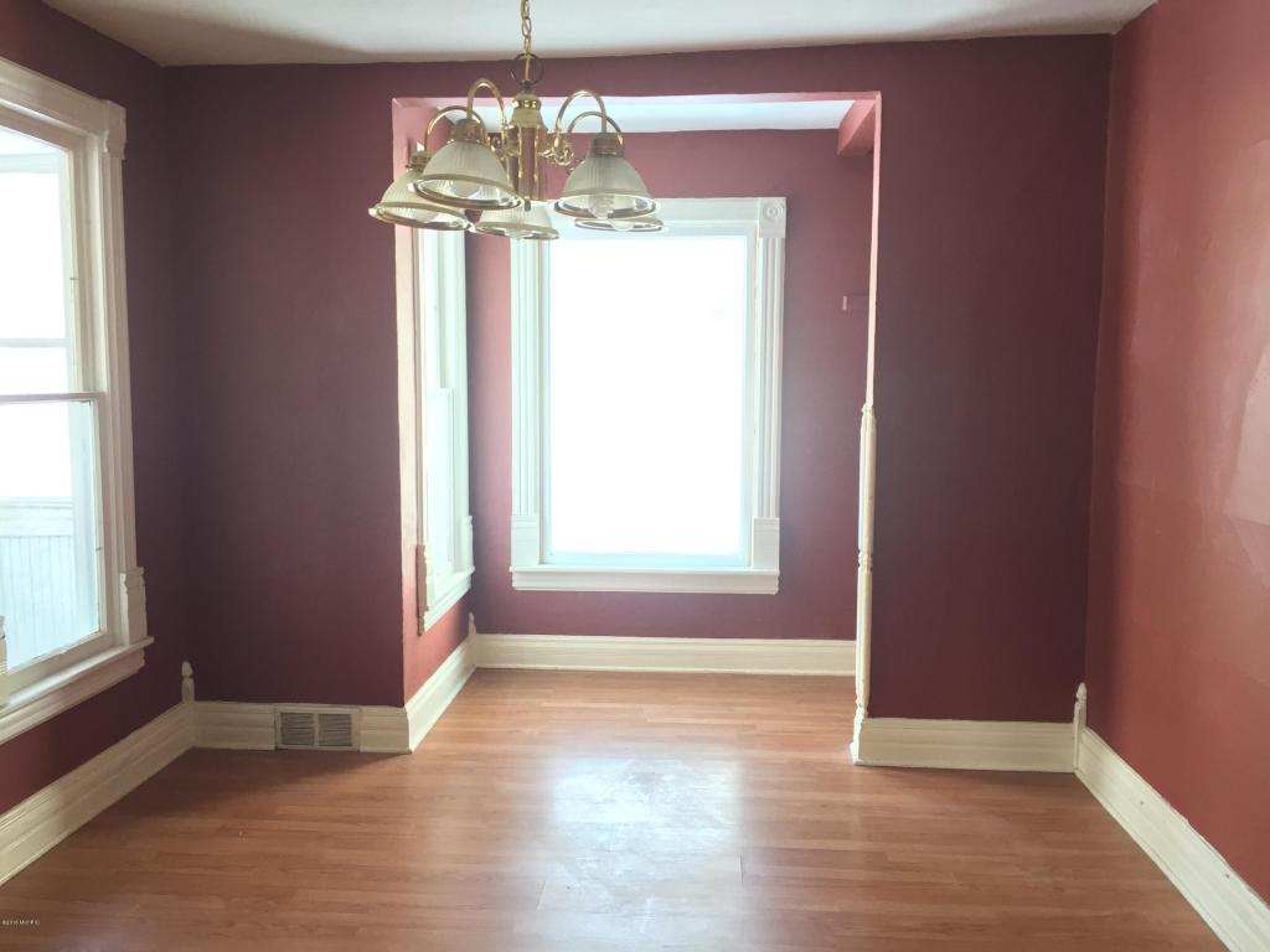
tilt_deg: -6.2
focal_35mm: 29
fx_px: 1064
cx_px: 635
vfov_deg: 48.2
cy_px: 476
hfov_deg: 61.7
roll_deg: +0.5
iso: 160
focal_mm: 4.15
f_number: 2.2
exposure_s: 1/30
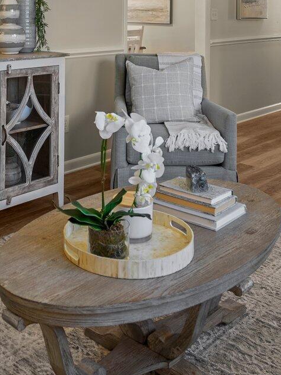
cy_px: -3
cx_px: 75
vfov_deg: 34.6
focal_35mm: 50
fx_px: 541
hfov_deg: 28.8
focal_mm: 16
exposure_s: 1/1.67
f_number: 4
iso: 100
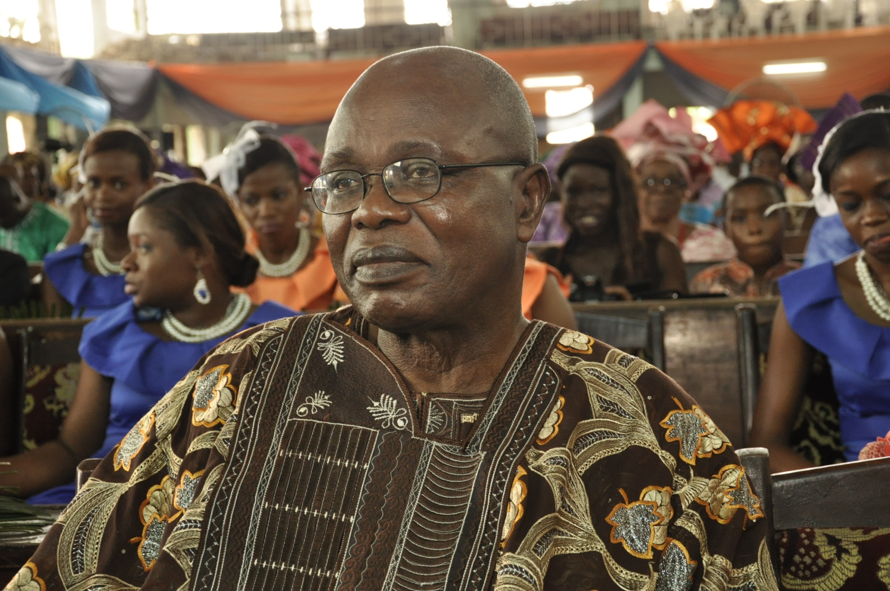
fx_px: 1482
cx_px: 445
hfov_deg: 33.4
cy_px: 296
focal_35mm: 60
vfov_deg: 22.6
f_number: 4.5
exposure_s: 1/60
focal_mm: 40
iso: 1250
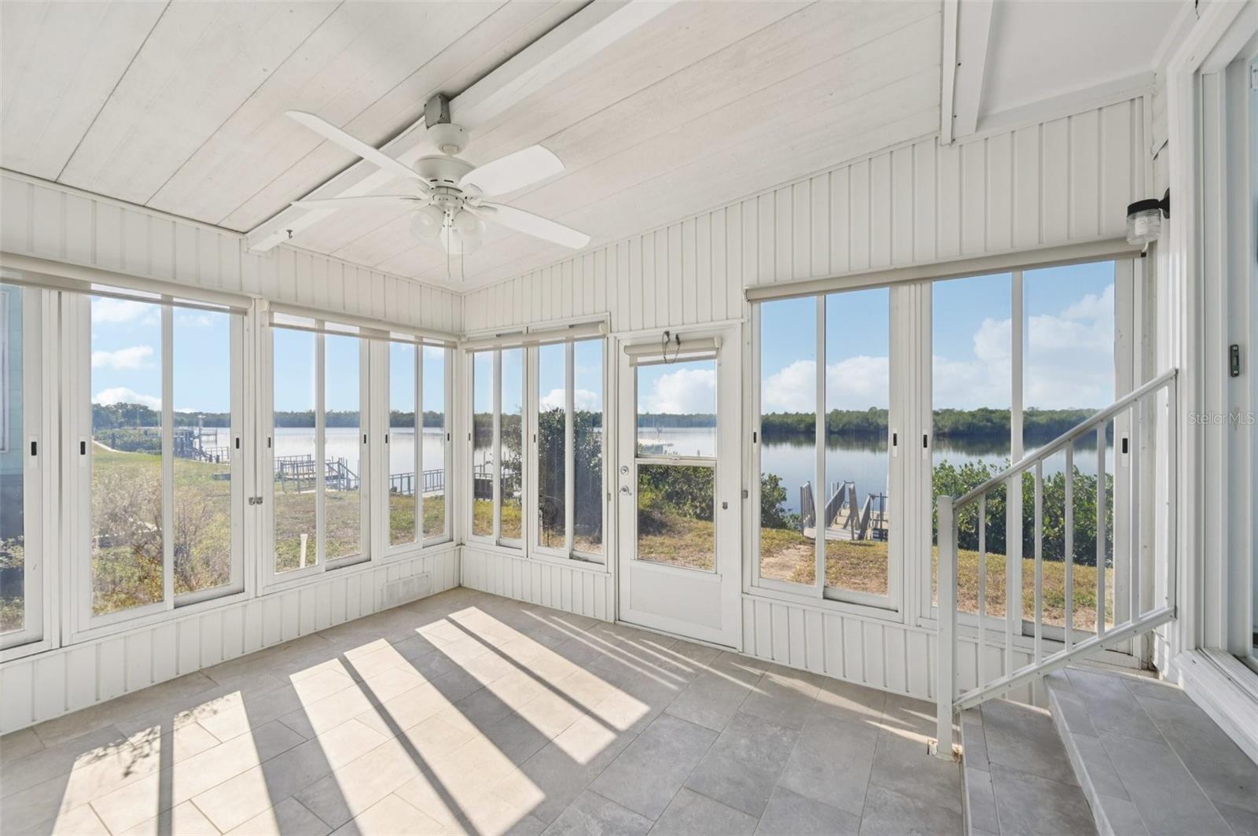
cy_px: 418
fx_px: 489
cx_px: 629
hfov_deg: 104.3
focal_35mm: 14
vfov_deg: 81.1
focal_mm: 14
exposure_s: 1/400
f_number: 8
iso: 400
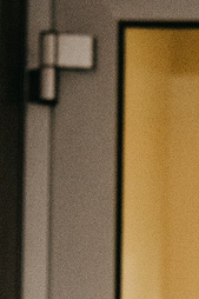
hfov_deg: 2.7
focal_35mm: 502
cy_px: 464
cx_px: 791
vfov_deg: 4.1
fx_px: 4168
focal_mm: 48
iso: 1000
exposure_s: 1/160
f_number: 4
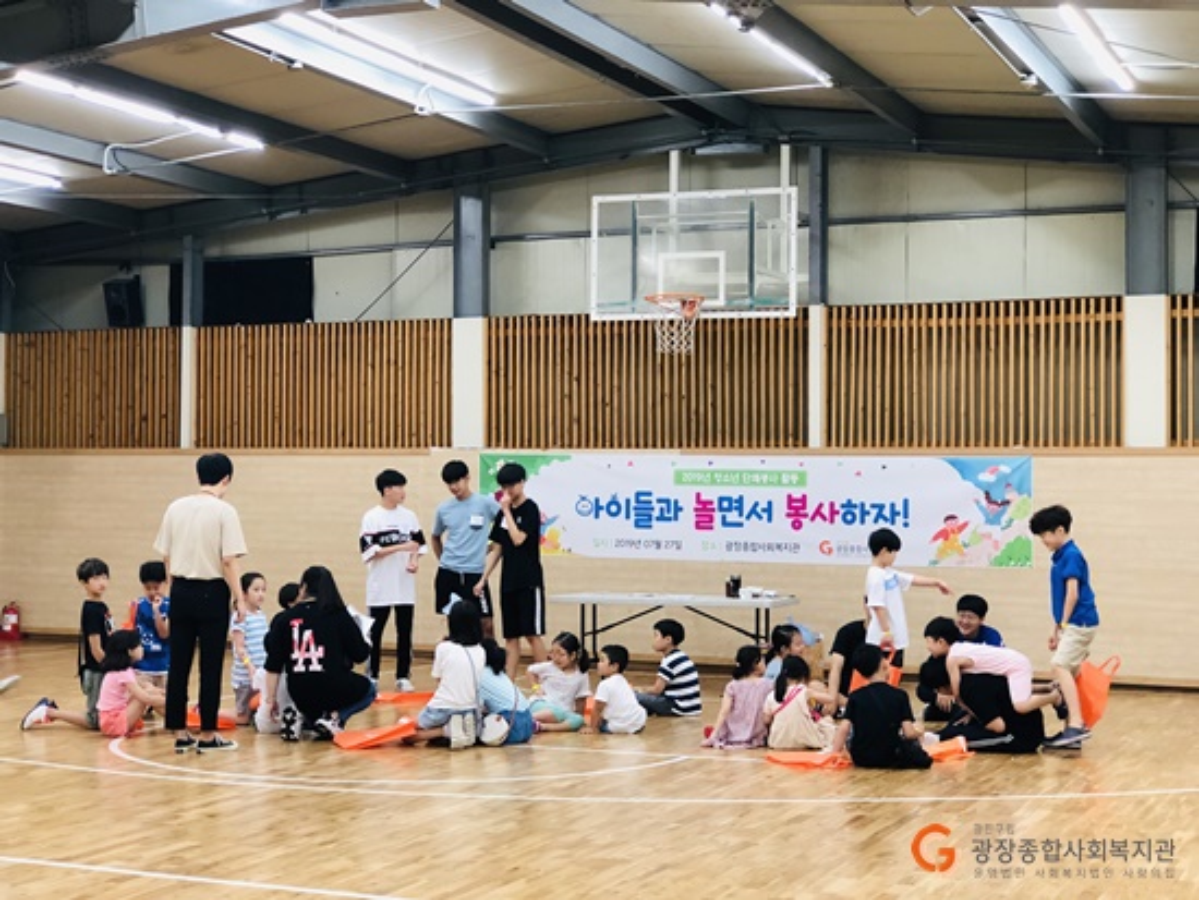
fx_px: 1975
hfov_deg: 33.8
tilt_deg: -0.6
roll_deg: -0.6
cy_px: 450
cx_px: 600
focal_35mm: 57
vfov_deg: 25.7
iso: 125
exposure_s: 1/30
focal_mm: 6.6
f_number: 2.8
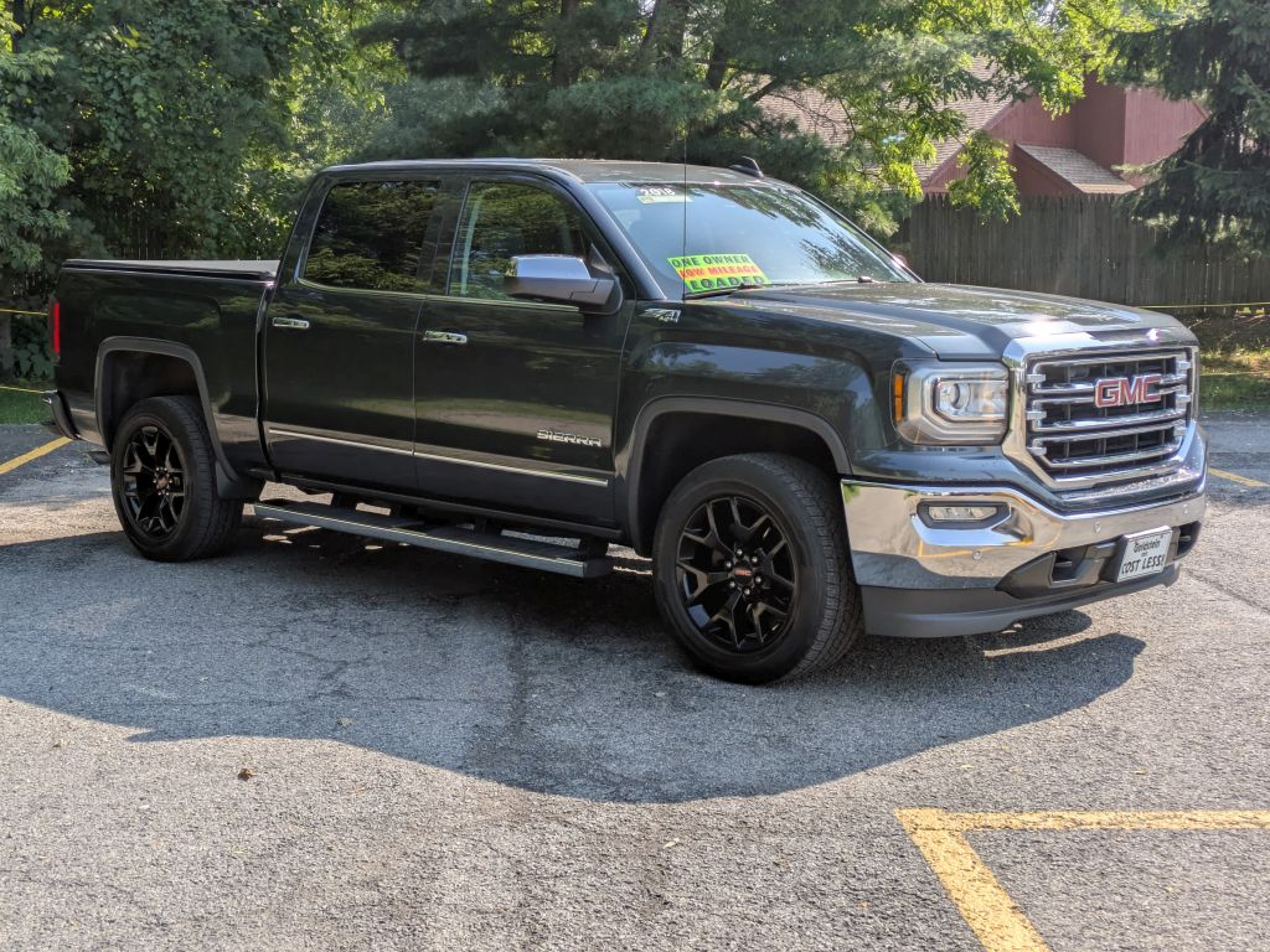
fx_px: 1871
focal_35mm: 51
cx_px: 635
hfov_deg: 37.5
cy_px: 476
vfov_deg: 28.6
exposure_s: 1/1247
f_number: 1.89
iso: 47
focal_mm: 5.43
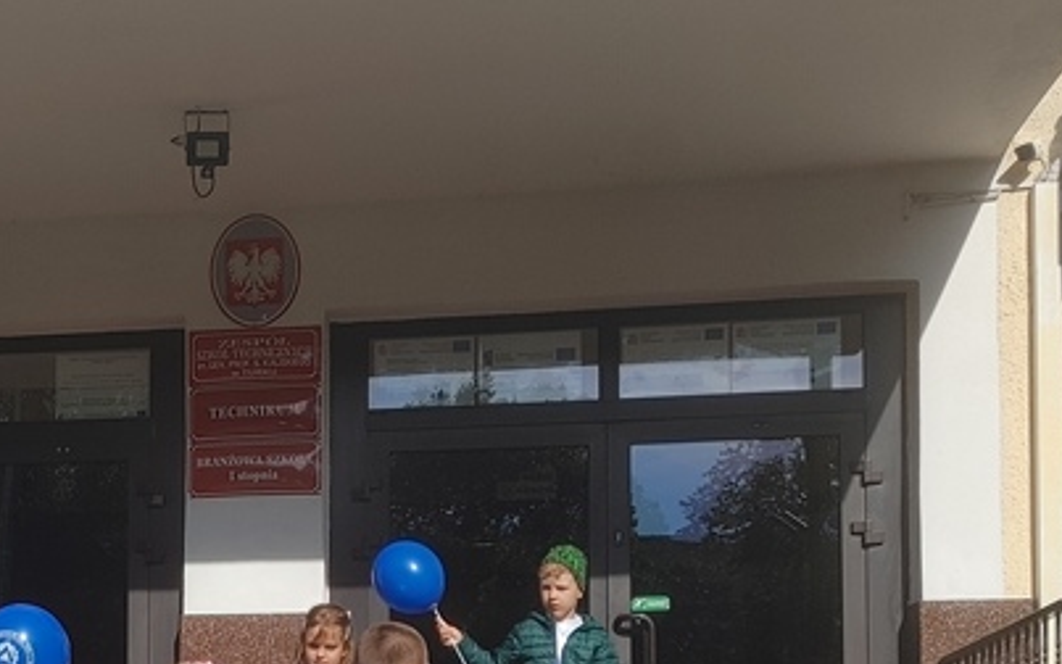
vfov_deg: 17.7
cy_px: 801
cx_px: 61
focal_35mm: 70
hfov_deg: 28.0
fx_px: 2026
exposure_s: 1/2564
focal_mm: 4.81
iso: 50
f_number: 1.8
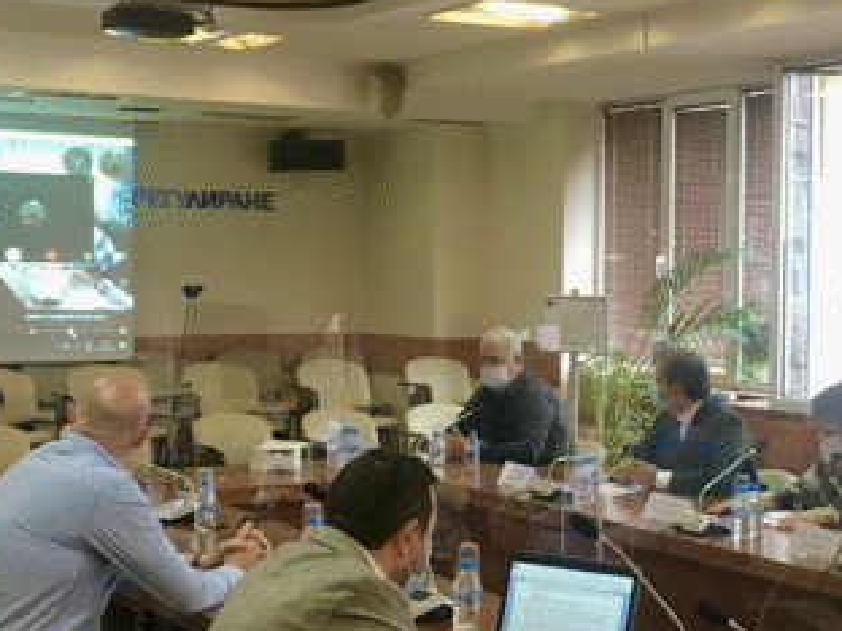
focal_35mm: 68
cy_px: 361
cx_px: 649
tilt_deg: -2.2
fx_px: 1654
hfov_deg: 28.1
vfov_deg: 21.6
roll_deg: -0.5
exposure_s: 1/33
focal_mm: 4.15
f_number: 2.2
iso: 125
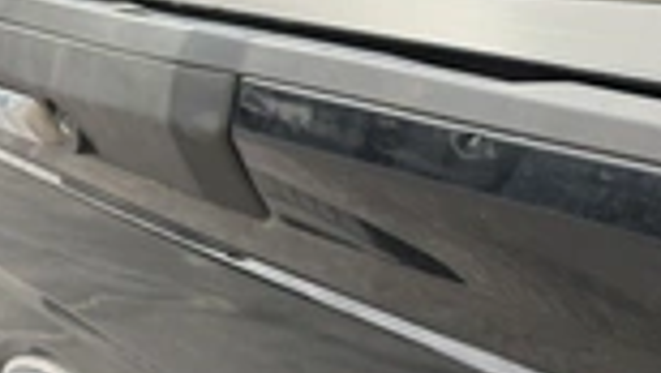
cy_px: 223
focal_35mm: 68
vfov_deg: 17.8
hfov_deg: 28.4
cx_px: 708
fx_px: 1193
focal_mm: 6.76
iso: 100
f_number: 1.78
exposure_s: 1/702
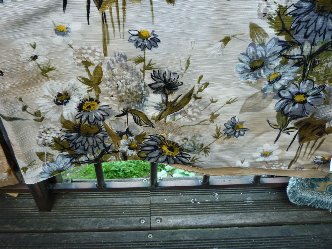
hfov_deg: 60.0
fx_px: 288
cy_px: 124
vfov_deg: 46.8
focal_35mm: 30
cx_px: 166
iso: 125
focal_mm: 5.2
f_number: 3.3
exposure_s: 1/30
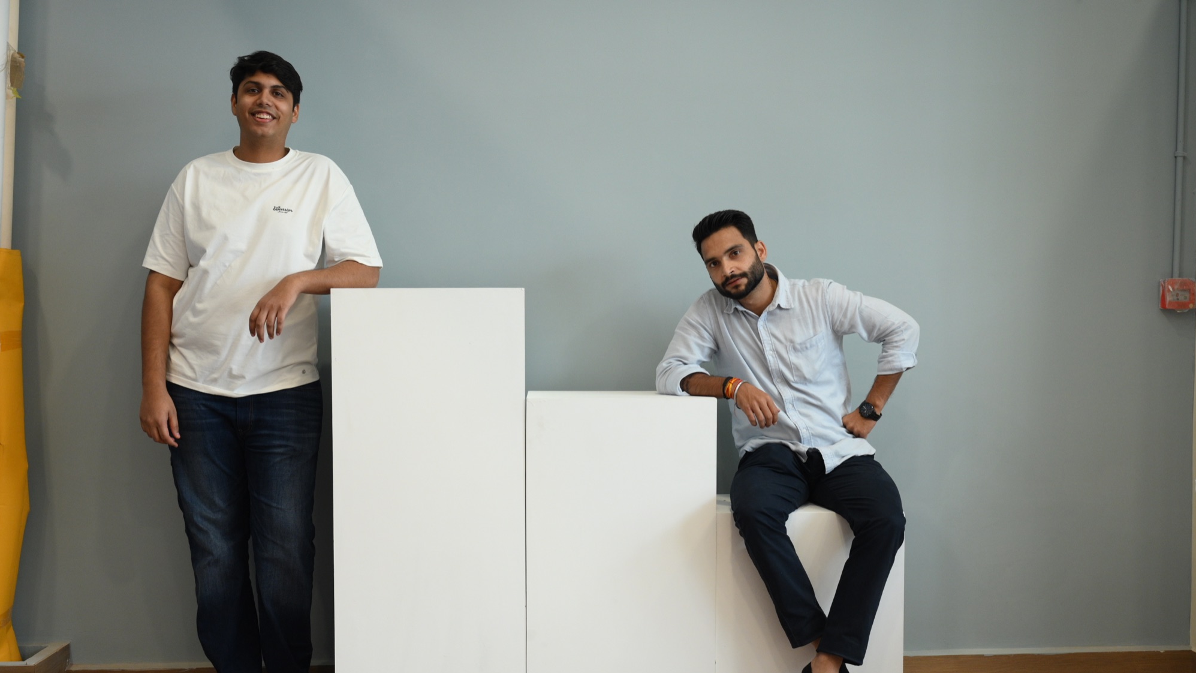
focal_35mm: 42
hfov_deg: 48.4
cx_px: 599
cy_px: 390
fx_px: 1332
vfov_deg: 28.3
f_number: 3.5
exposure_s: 1/250
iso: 1250
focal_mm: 40
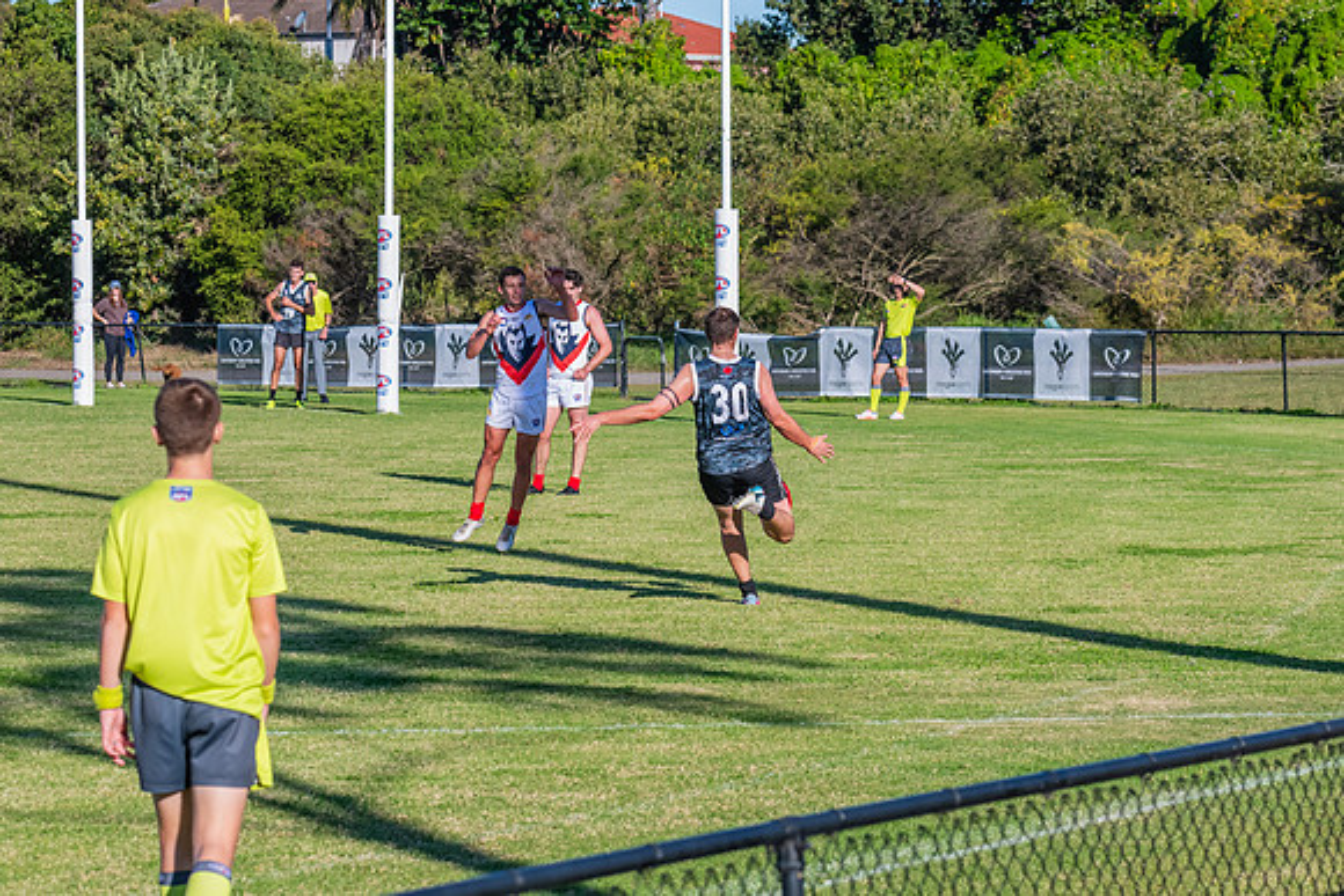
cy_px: 375
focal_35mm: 159
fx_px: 5920
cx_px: 743
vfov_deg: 8.7
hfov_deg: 13.0
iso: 800
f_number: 9
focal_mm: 135
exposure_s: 1/1600
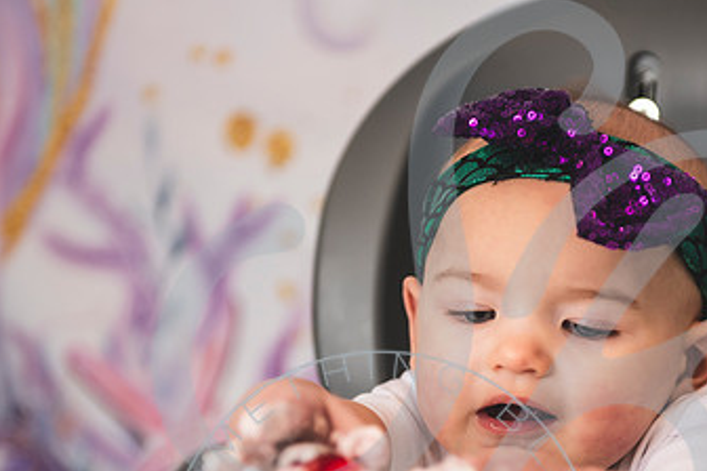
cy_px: 390
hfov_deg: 16.9
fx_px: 2376
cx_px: 486
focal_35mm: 121
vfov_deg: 11.3
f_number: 2.8
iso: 250
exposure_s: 1/160
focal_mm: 70
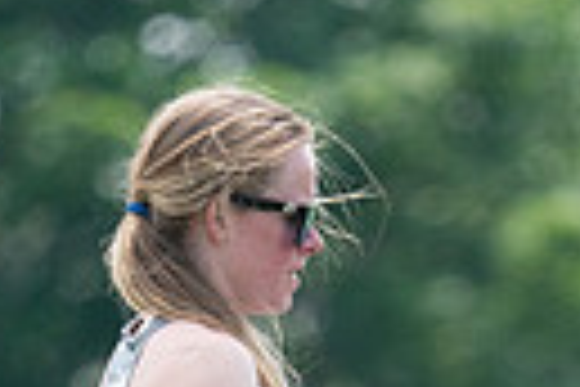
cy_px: 767
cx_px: 445
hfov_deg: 1.0
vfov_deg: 0.7
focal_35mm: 1988
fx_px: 32026
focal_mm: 441
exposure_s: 1/4000
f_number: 6.3
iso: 2500
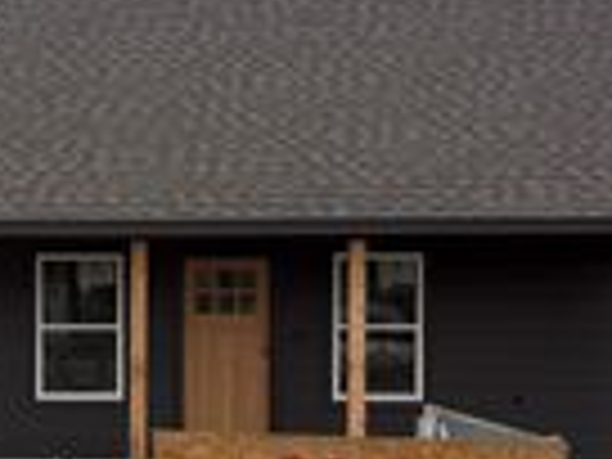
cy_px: 304
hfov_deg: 21.5
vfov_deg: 16.7
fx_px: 1556
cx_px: 14
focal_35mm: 88
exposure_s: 1/6173
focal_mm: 6.76
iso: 80
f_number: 1.78
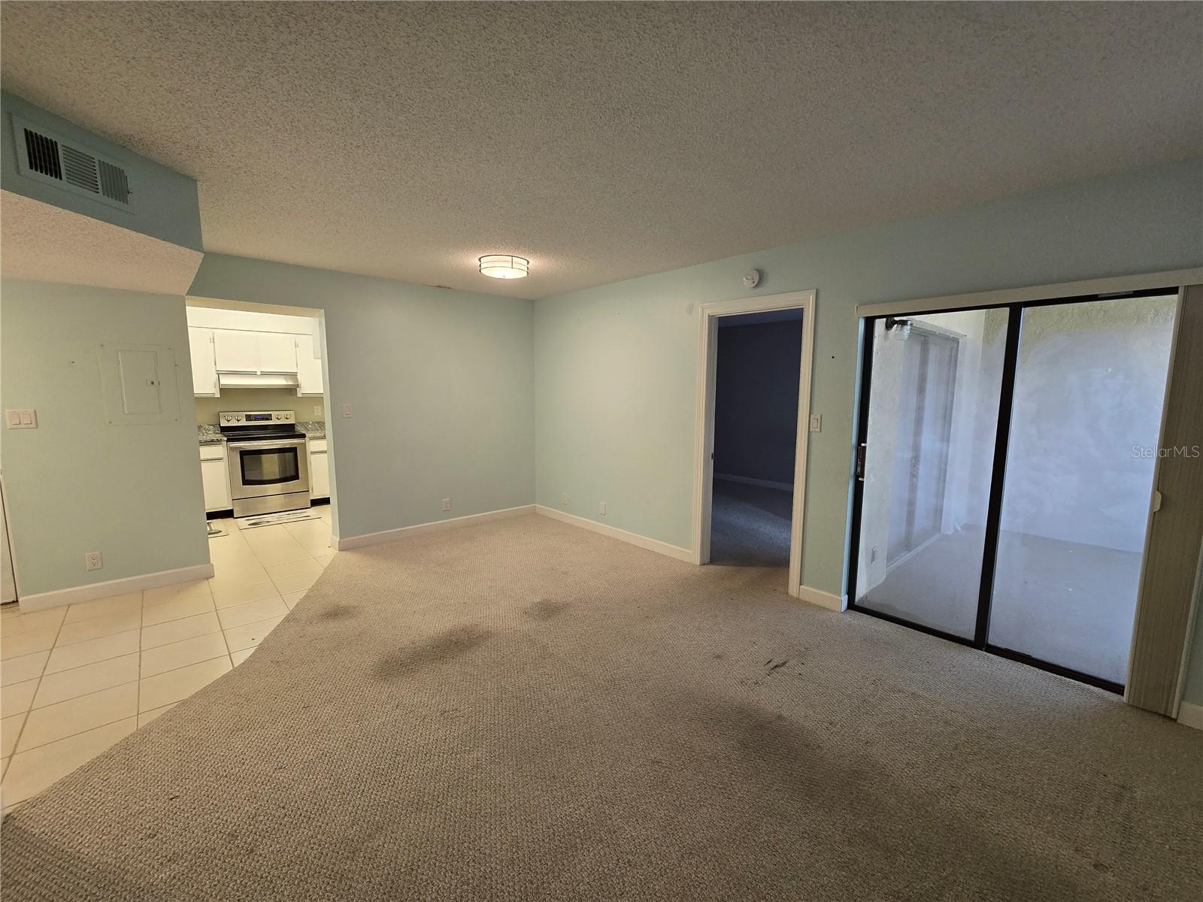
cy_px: 451
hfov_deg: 106.2
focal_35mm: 13
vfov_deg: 89.9
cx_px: 602
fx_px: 452
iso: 200
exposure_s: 1/60
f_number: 2.2
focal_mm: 2.2
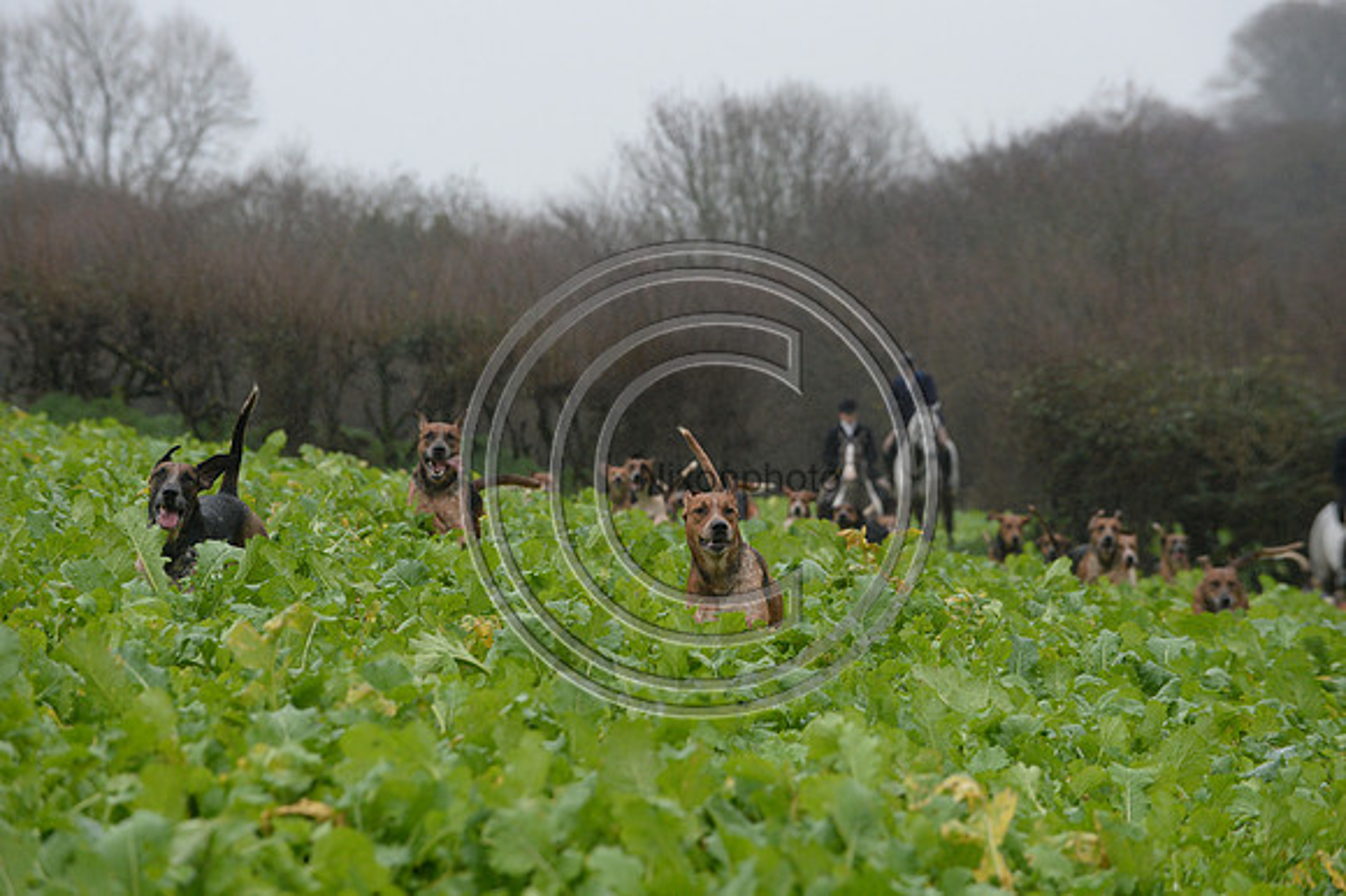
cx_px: 673
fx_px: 6539
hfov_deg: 11.8
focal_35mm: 175
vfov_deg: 7.8
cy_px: 448
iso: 1600
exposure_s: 1/800
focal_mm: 175
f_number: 6.3
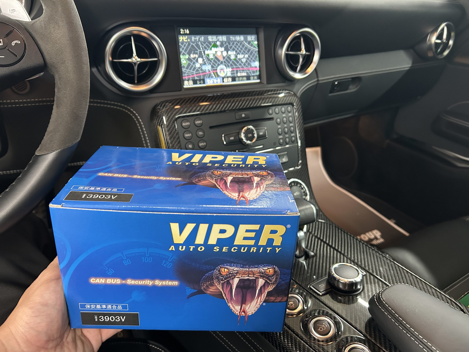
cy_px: 176
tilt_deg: -30.0
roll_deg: -4.4
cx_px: 234
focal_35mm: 26
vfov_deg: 53.1
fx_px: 352
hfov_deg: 67.3
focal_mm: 5.7
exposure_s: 1/50
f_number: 1.5
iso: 400
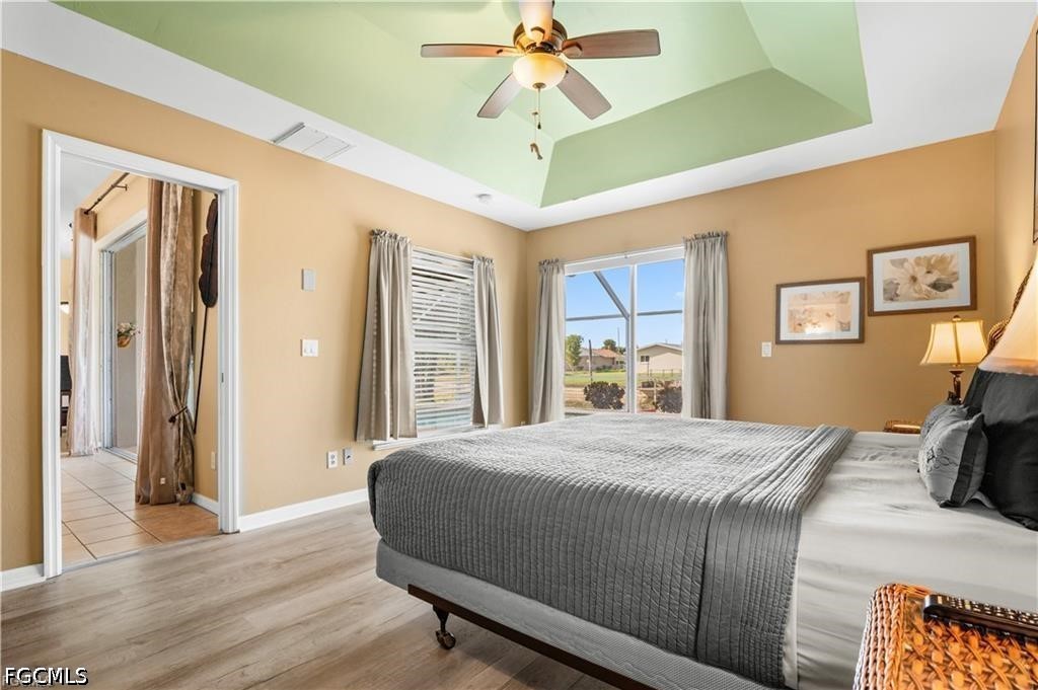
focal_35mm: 16
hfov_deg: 96.8
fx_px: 461
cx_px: 519
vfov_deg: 73.7
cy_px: 345
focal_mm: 16
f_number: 10
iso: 320
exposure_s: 1/4
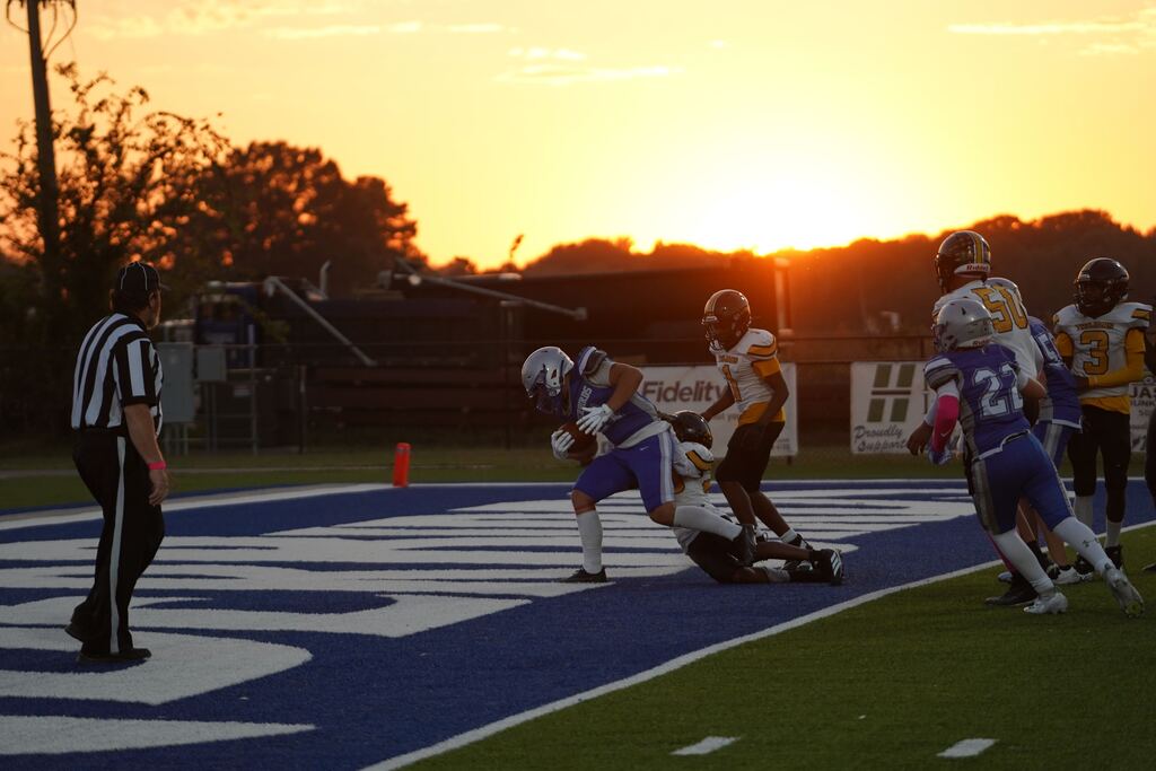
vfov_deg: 8.3
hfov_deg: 12.5
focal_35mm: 165
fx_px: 5299
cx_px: 578
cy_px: 386
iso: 800
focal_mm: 165
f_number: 4
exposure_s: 1/1000
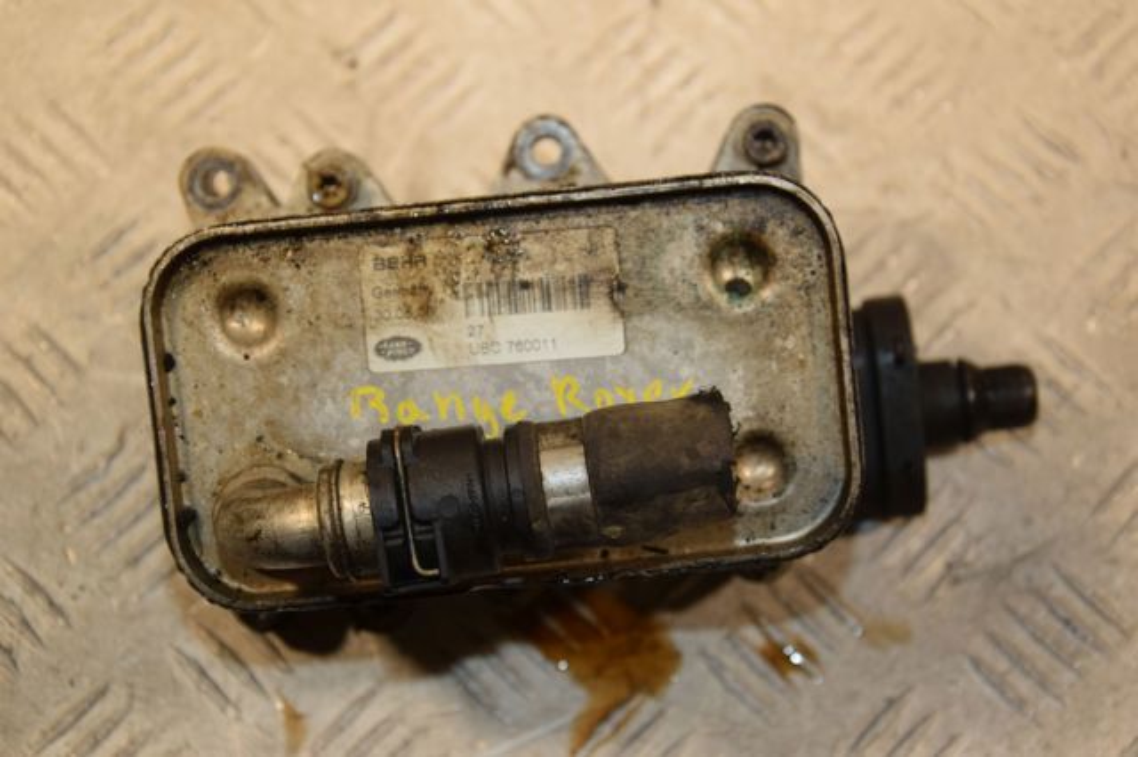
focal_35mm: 75
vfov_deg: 18.2
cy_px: 378
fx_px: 2370
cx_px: 569
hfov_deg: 27.0
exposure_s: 1/200
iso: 800
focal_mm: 50
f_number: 5.6
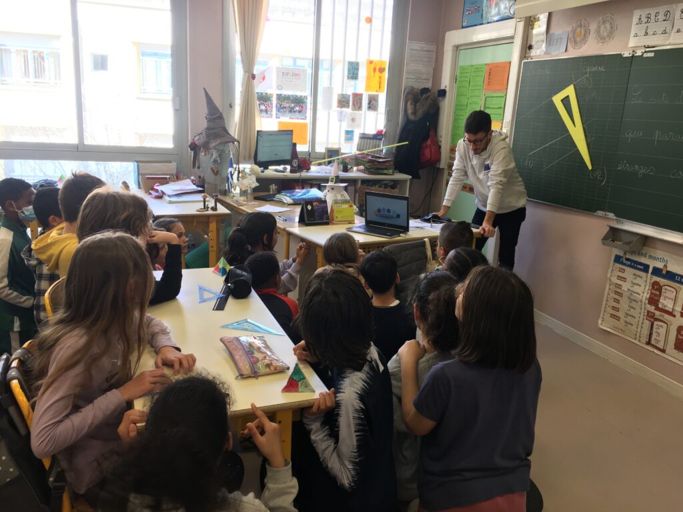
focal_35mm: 29
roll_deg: -4.2
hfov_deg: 61.7
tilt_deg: -13.7
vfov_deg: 48.2
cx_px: 342
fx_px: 572
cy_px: 256
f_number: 2.2
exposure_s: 1/100
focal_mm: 4.15
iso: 40
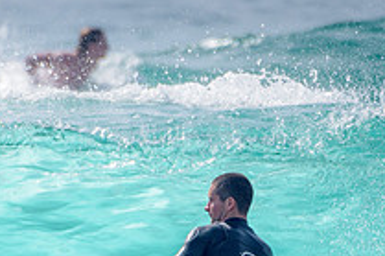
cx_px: 119
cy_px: 332
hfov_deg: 1.2
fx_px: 18187
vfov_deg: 0.8
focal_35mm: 1702
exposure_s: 1/2000
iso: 125
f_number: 5.6
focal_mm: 500
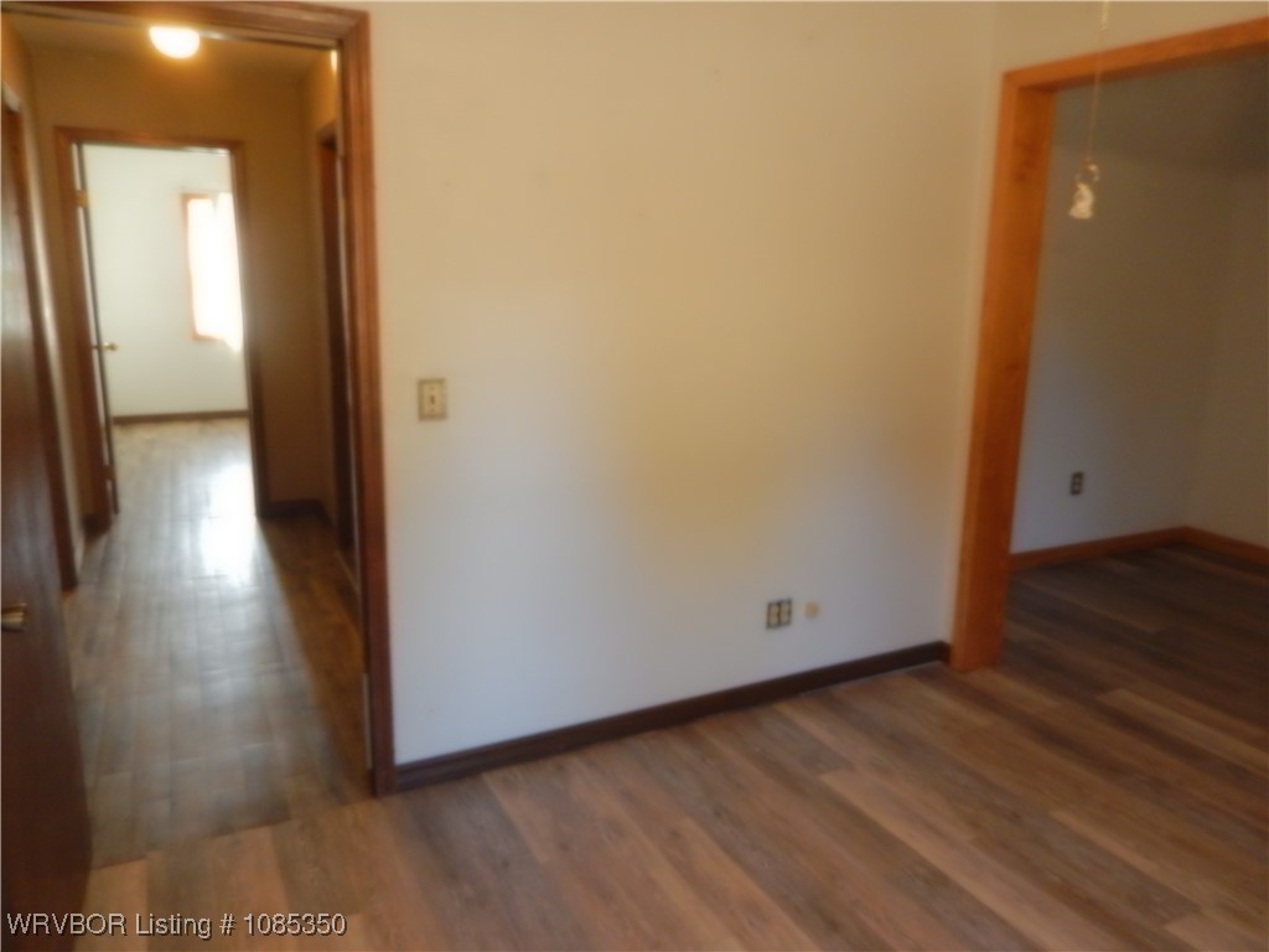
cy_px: 476
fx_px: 916
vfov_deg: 54.9
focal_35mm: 25
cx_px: 634
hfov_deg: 69.4
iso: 400
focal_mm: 4.5
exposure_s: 1/30
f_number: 3.4
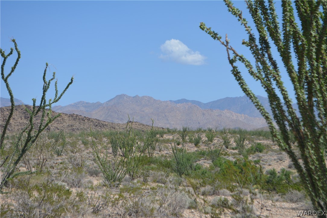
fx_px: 750
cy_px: 109
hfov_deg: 24.6
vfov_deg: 16.6
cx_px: 164
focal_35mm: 82
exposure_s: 1/1600
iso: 400
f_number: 7.1
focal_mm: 55
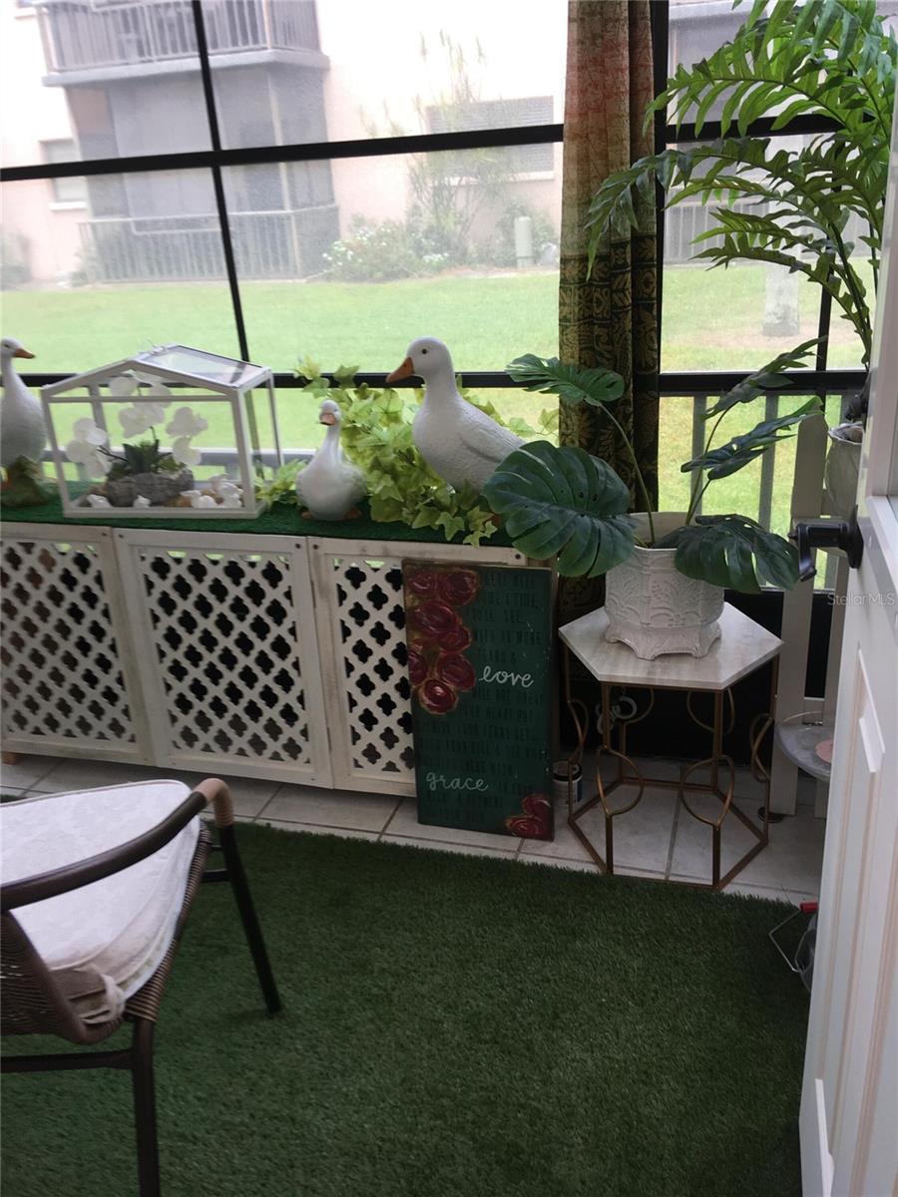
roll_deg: +2.6
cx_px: 449
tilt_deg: -27.5
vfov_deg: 61.7
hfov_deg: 48.2
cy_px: 598
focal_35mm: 29
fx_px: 1003
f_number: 2.2
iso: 32
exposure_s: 1/60
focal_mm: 4.15
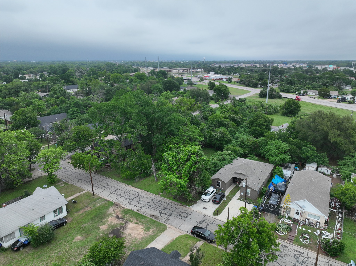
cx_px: 178
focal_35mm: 24
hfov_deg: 71.6
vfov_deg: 56.8
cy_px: 133
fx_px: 247
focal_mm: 12.29
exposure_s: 1/1500
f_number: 2.8
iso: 100
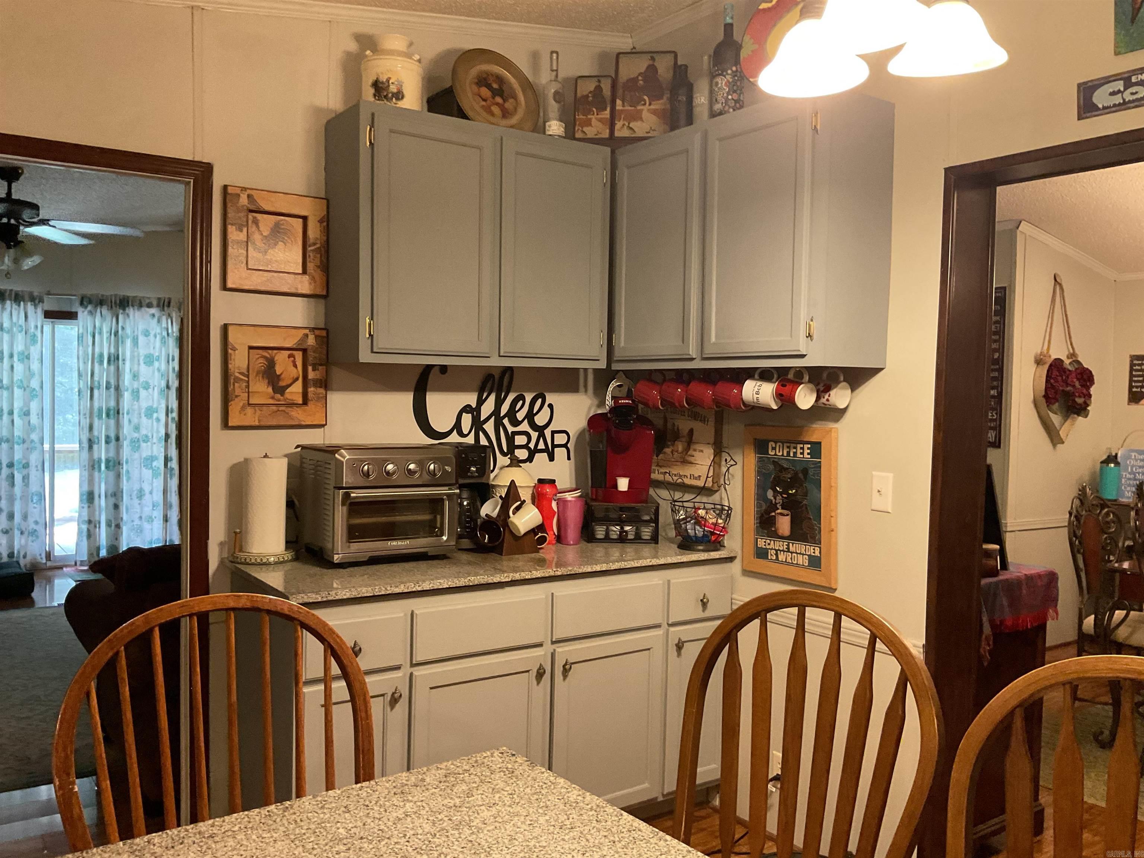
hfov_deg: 61.7
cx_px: 572
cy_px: 429
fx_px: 958
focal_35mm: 29
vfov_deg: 48.2
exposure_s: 1/60
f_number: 1.8
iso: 250
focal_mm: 3
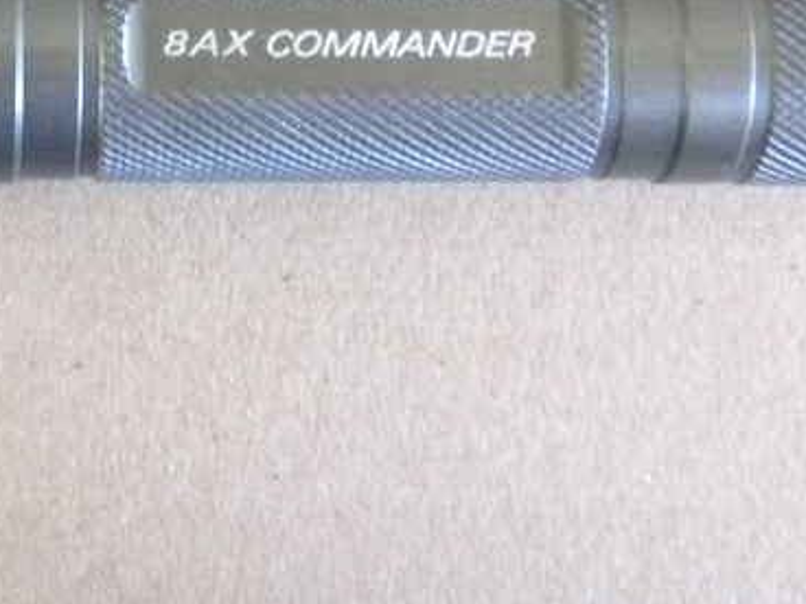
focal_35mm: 103
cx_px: -15
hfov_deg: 18.5
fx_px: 2398
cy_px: -217
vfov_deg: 13.7
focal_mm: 6.6
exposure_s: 1/20.2
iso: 400
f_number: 3.5
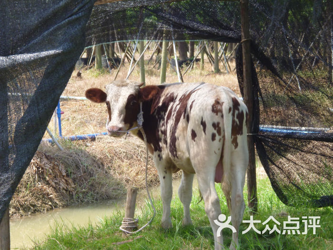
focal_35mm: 120
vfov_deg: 12.3
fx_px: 1154
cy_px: 125
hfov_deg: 16.4
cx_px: 166
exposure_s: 1/125
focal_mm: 21.5
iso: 200
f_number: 6.4
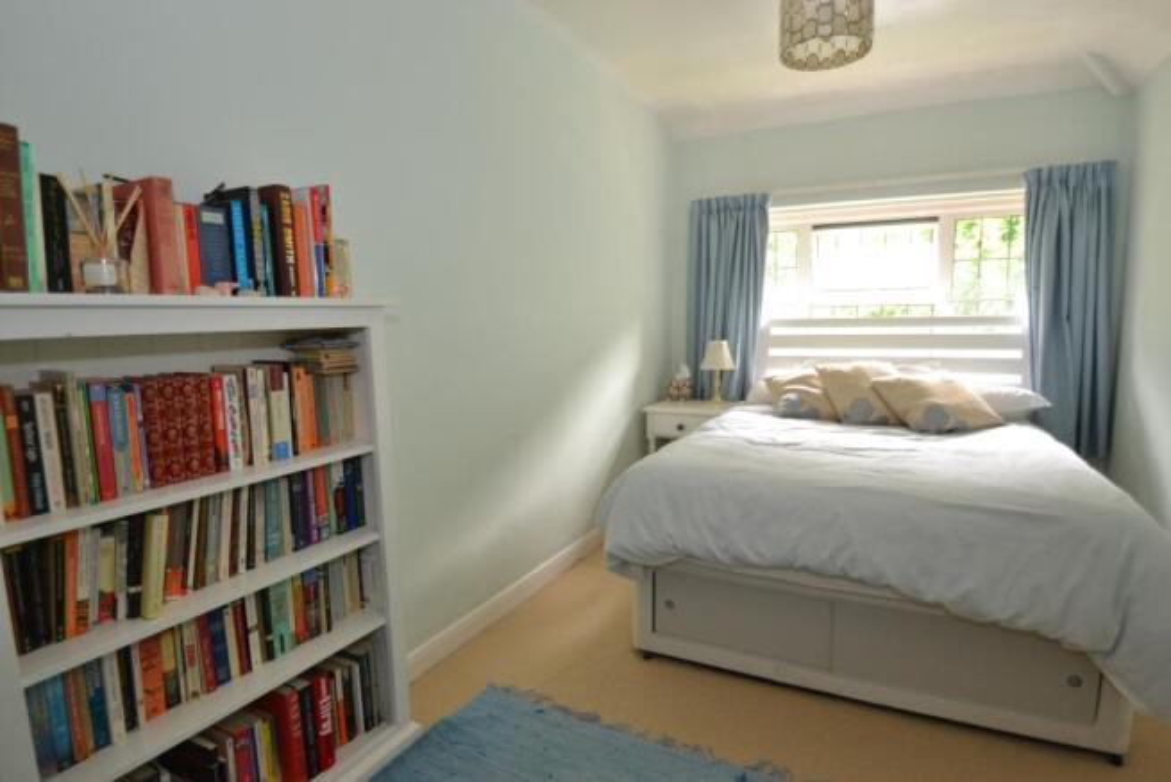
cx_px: 586
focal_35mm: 18
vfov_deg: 67.4
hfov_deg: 90.0
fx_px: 586
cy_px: 391
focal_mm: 12
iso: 800
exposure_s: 1/60
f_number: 3.8
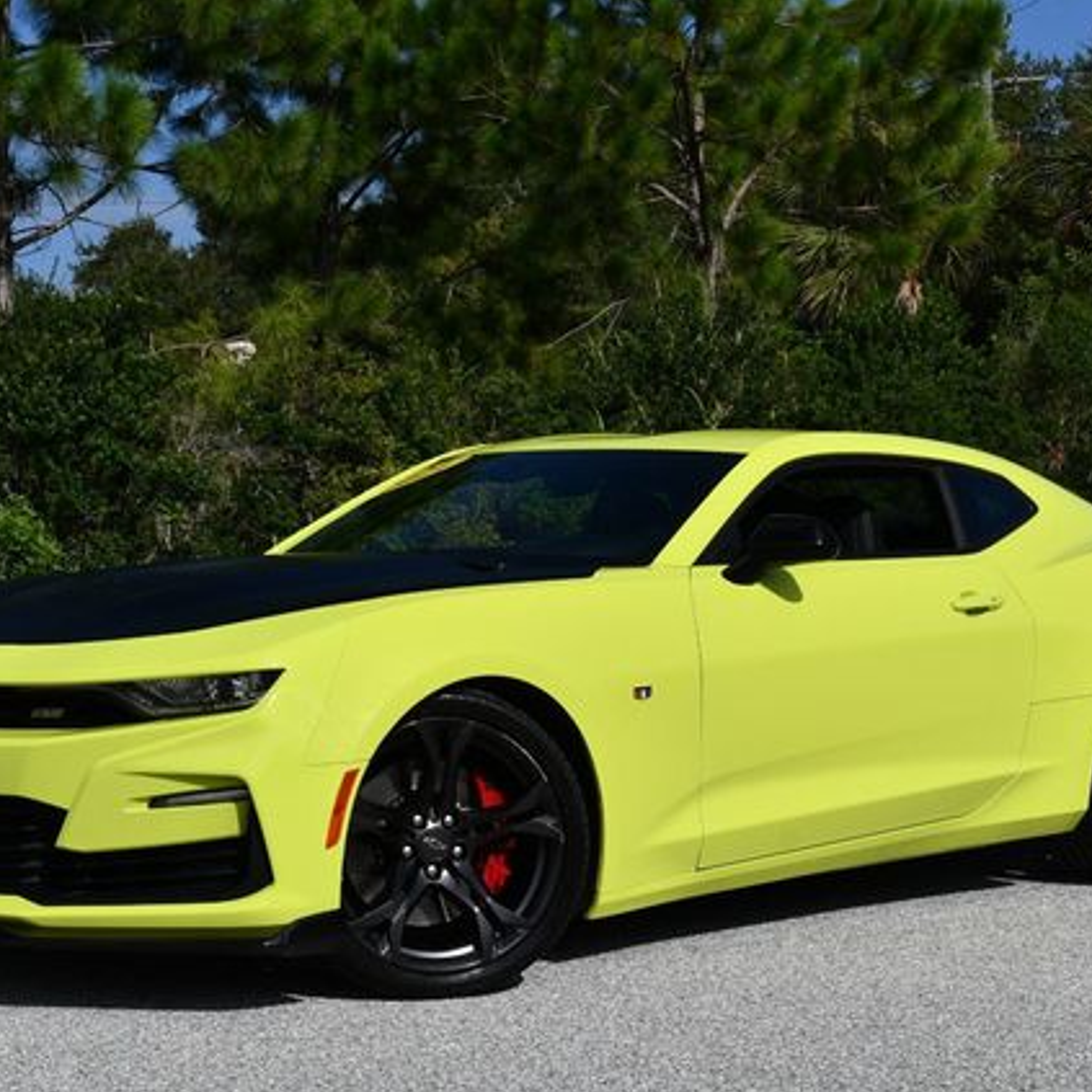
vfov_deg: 24.0
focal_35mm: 72
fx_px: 2570
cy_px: 550
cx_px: 527
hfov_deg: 24.0
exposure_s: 1/400
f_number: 10
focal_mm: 28
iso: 100
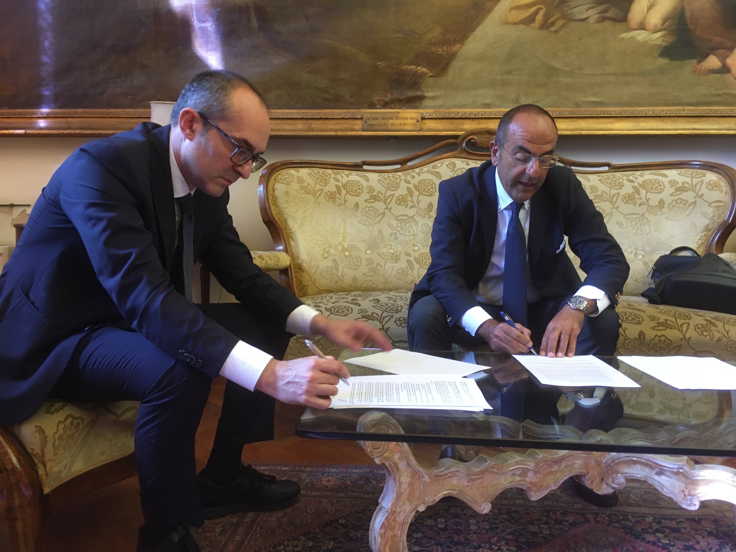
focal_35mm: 29
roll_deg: -0.6
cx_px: 368
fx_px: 617
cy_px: 276
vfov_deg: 48.2
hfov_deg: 61.7
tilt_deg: -4.9
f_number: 2.2
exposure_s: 1/33
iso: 200
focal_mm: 4.15
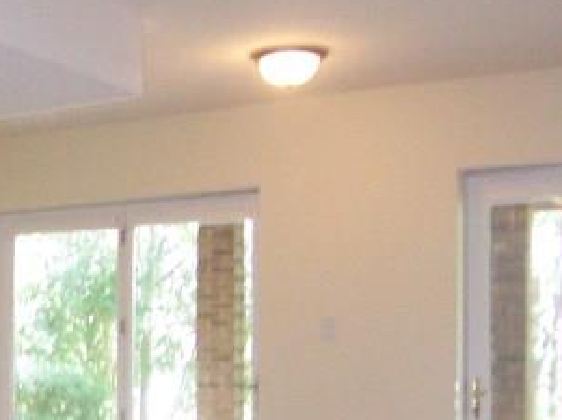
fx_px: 1265
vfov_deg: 18.6
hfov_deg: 23.8
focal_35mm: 78
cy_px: 375
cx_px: -22
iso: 200
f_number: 2.8
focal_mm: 3.8
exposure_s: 1/30
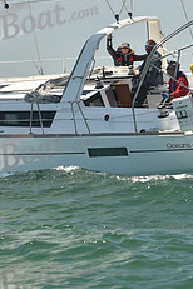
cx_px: 164
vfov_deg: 7.8
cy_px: 76
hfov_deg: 5.2
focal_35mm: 264
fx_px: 2123
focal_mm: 105
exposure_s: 1/800
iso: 250
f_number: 4.5
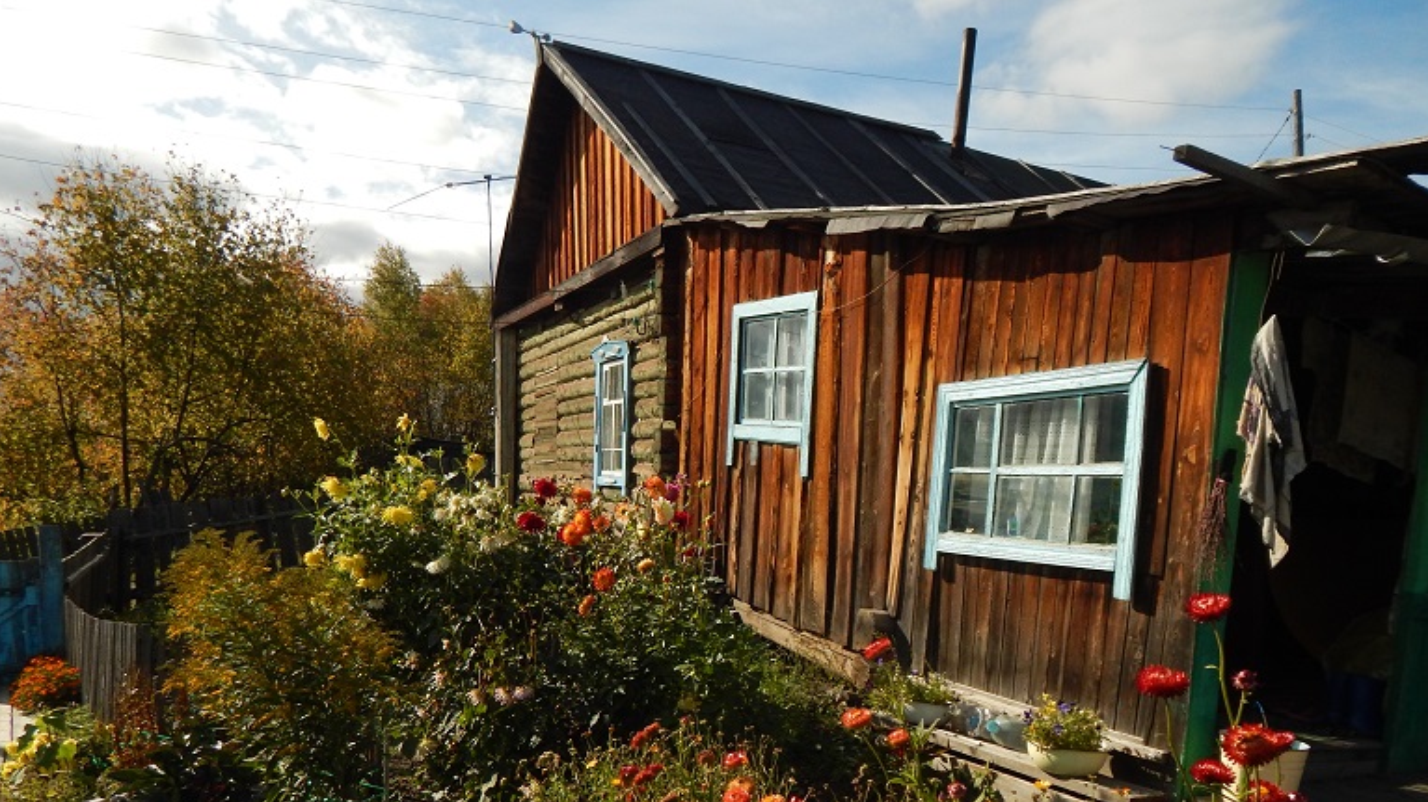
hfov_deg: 74.1
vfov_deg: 45.0
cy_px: 556
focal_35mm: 25
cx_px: 732
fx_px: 946
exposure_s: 1/1500
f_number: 6
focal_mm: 4
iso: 200
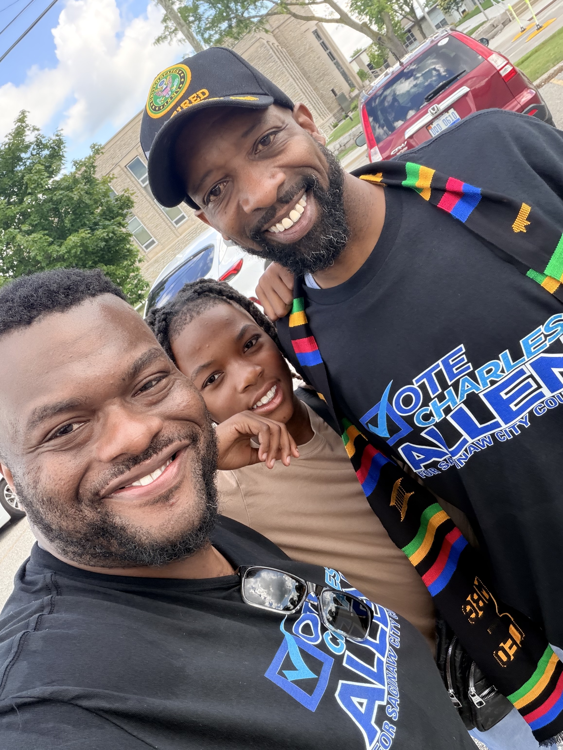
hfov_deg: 46.8
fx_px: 651
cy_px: 375
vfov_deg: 60.0
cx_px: 282
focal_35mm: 30
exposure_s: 1/175
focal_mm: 2.71
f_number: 1.9
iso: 32
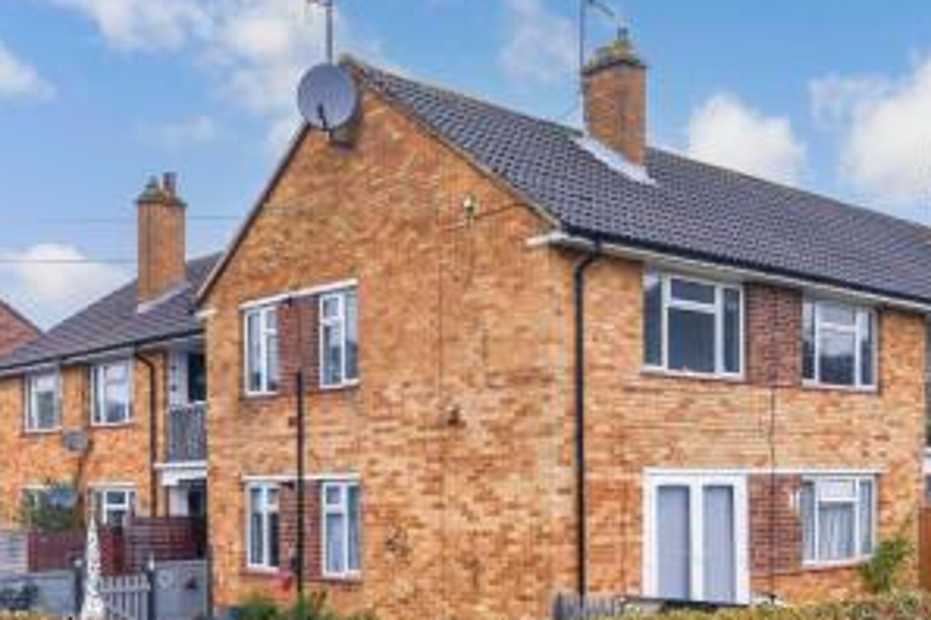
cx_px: 632
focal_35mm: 48
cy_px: 412
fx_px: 1241
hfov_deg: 40.5
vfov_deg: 27.9
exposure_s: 1/160
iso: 400
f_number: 8
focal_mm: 20
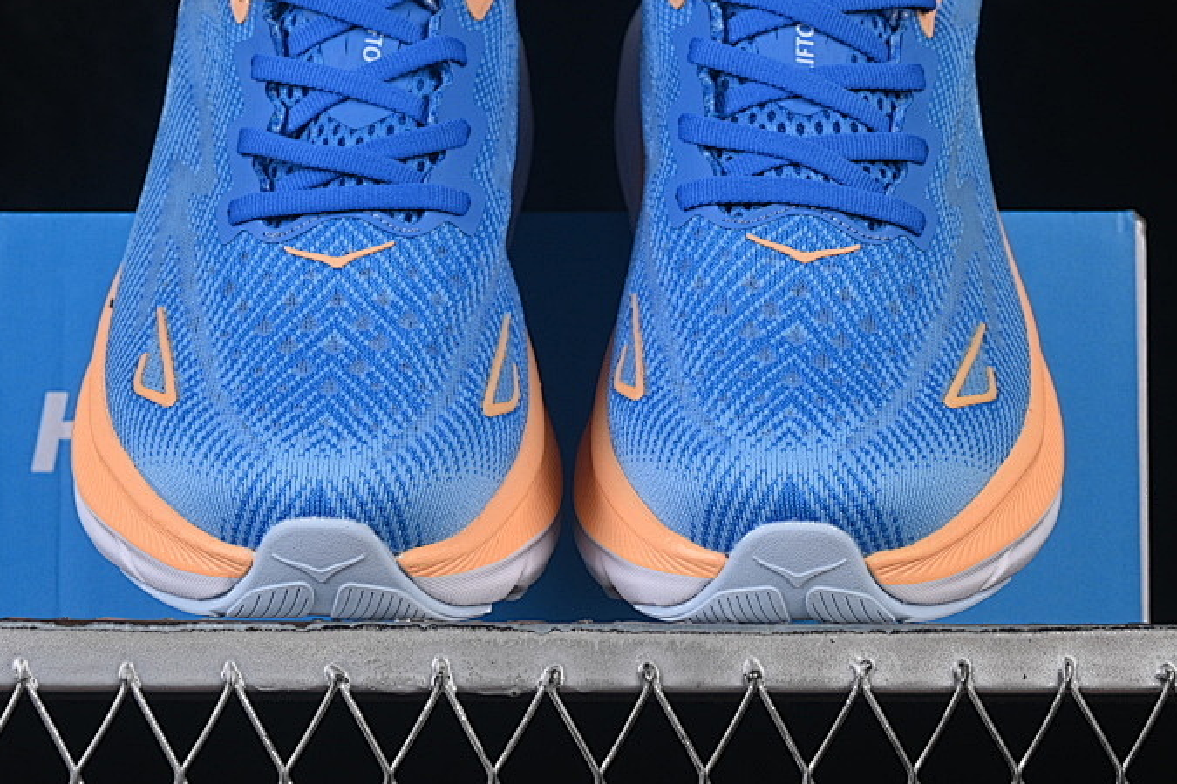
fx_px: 3923
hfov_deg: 17.1
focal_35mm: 120
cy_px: 230
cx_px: 565
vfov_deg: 11.4
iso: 160
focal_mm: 50
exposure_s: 1/80
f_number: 8
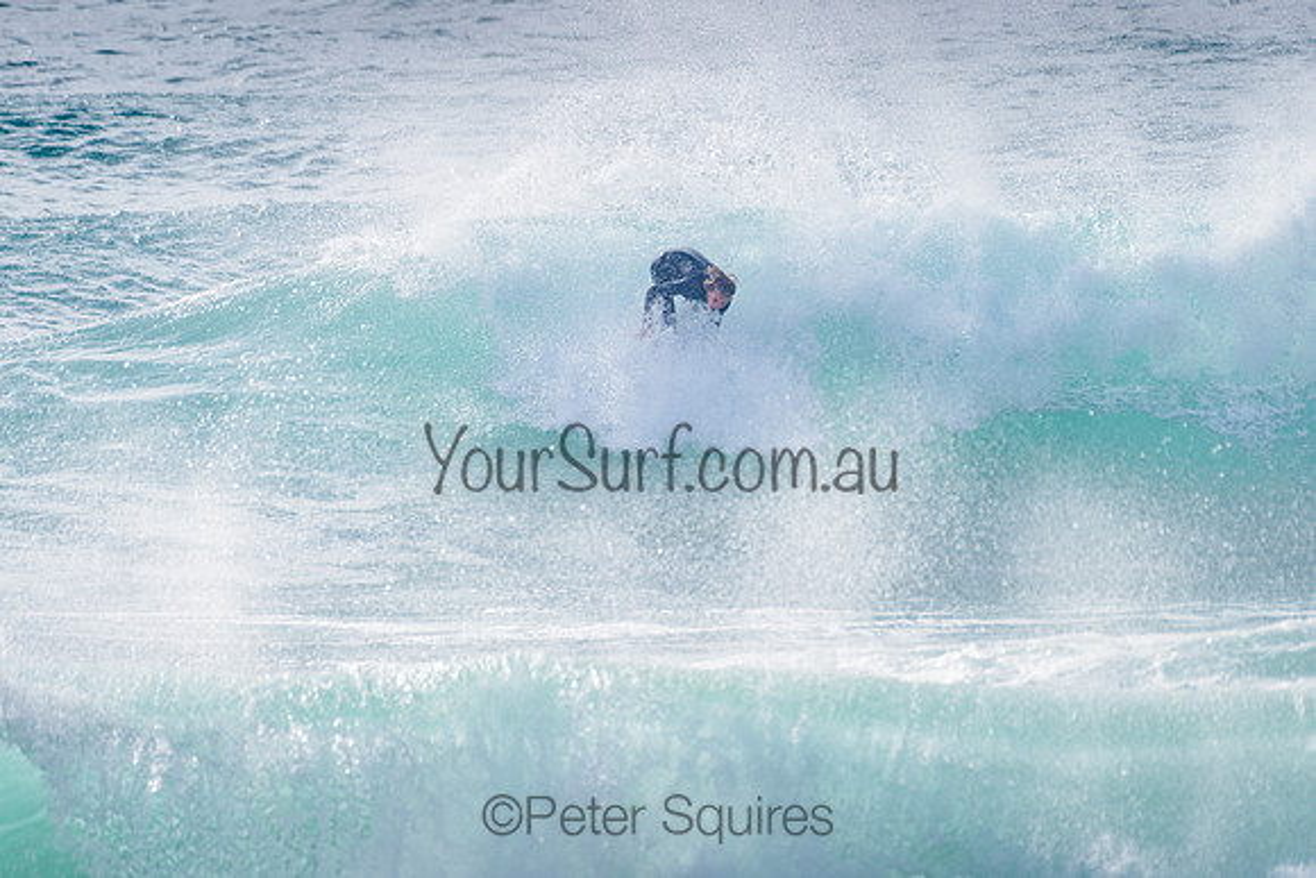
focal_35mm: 612
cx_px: 737
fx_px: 22382
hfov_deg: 3.4
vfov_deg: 2.2
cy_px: 343
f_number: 5.6
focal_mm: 500
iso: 110
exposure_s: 1/2000
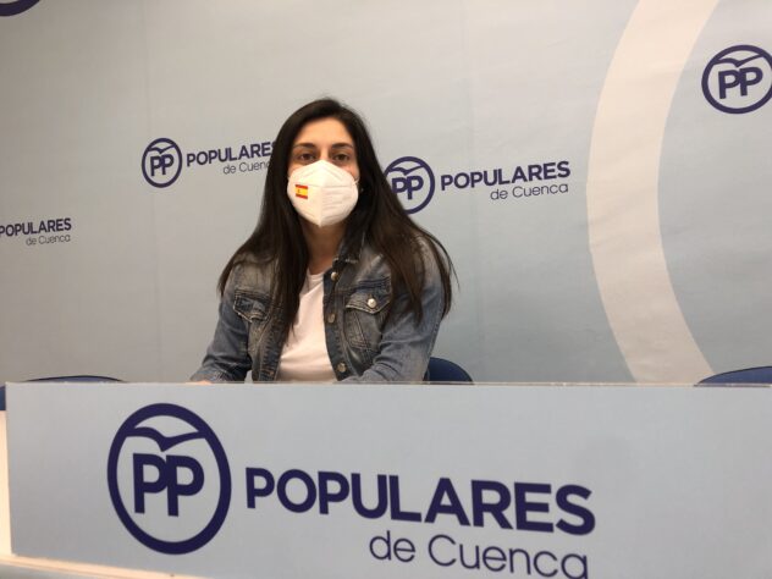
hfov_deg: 63.4
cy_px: 290
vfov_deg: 49.7
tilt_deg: -0.2
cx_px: 386
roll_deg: +2.5
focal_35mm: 28
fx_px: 624
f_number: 1.8
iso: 40
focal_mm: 3.99
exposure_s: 1/20
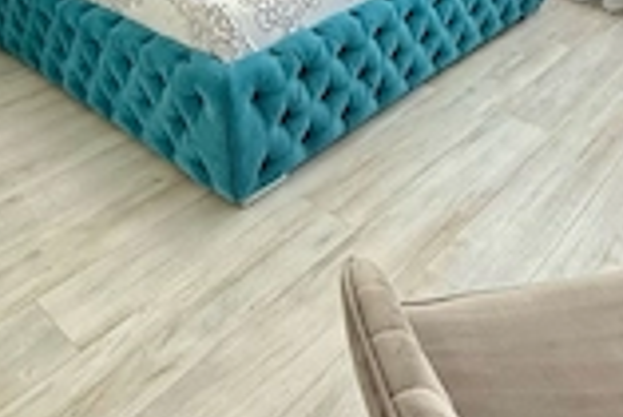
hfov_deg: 51.8
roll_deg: +0.1
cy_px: 4
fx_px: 641
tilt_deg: -21.3
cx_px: 341
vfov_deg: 33.1
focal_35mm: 37
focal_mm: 2.22
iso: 320
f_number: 2.2
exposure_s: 1/81
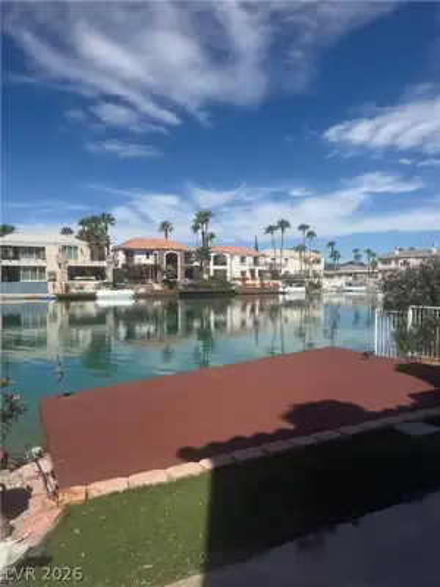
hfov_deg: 56.8
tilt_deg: -1.5
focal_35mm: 24
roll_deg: -0.4
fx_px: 407
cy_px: 294
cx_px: 220
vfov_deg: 71.6
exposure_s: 1/6173
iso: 80
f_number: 1.78
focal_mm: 6.76
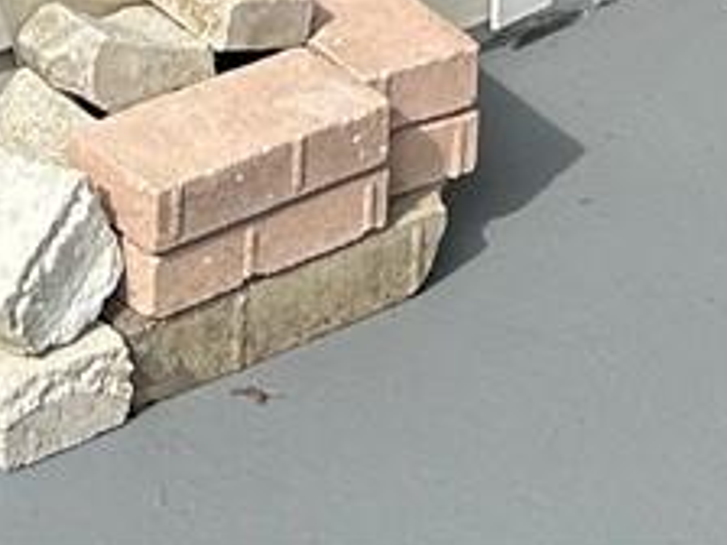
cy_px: -1388
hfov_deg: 10.6
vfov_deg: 6.8
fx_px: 3906
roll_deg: -2.3
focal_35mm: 186
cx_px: 506
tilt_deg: -6.9
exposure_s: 1/4444
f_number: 1.5
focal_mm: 5.7
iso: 50
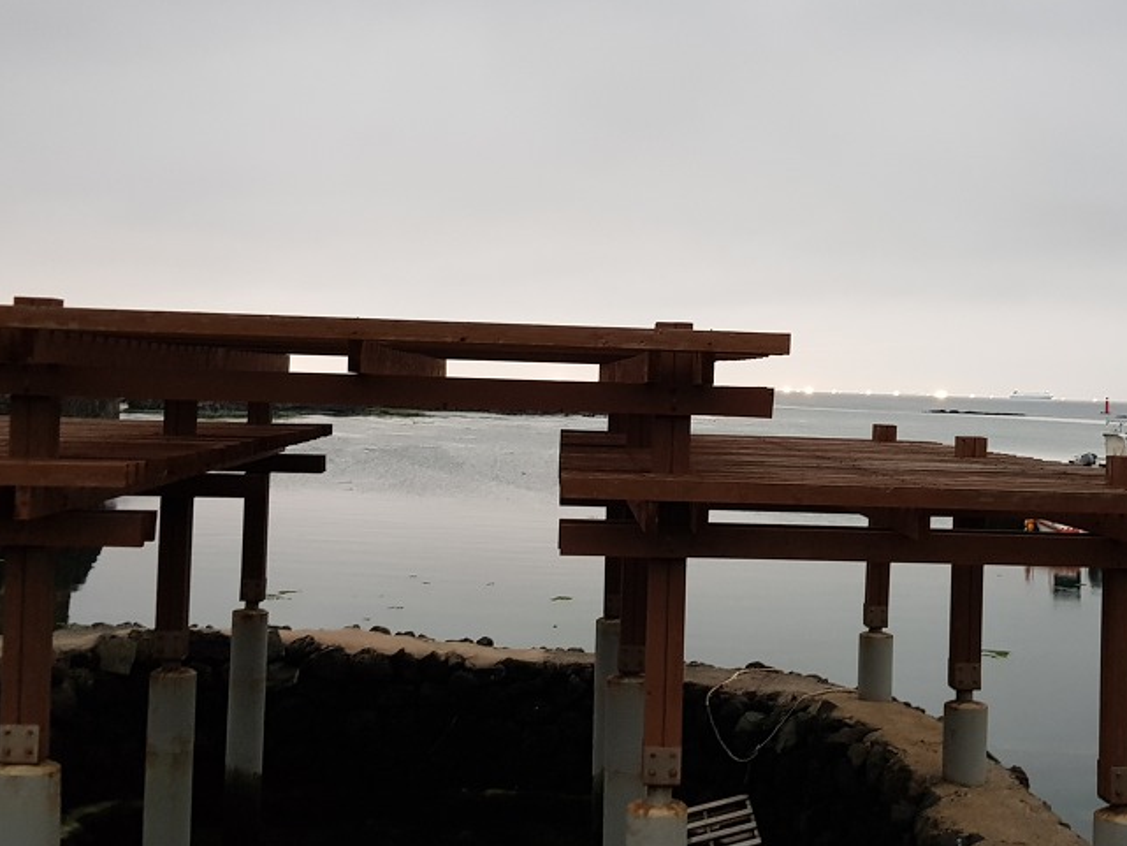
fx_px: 1009
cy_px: 397
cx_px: 642
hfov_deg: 58.1
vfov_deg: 45.4
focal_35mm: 31
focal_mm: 4.3
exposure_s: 1/11
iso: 200
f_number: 1.7
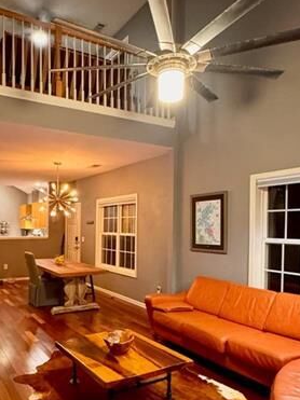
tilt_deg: -2.1
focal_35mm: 29
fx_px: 335
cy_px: 237
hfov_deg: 47.5
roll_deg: +0.0
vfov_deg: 61.2
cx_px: 103
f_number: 2.2
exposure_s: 1/40
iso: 1000
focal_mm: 2.22
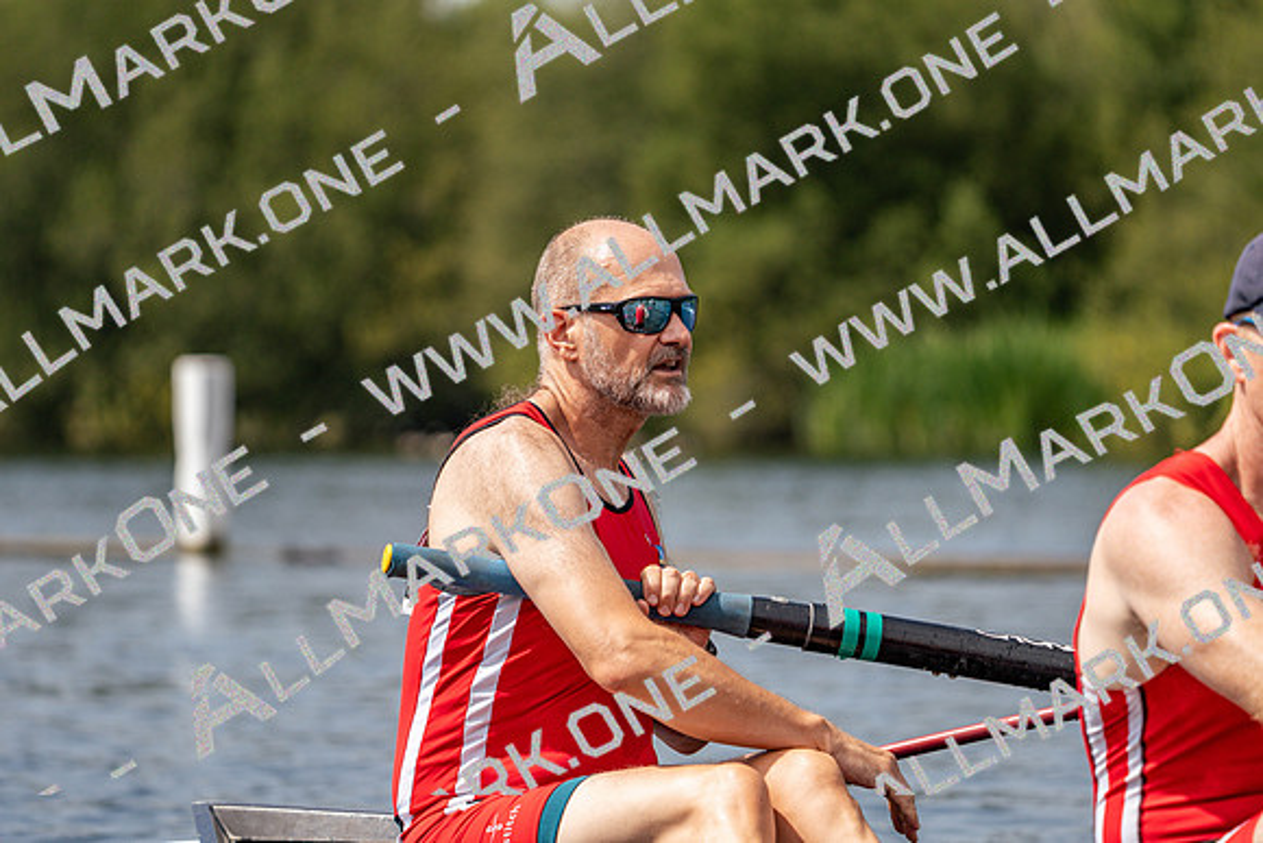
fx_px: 9650
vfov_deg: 5.0
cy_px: 422
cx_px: 632
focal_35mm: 275
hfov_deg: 7.5
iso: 250
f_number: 5.6
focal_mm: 275
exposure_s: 1/1600
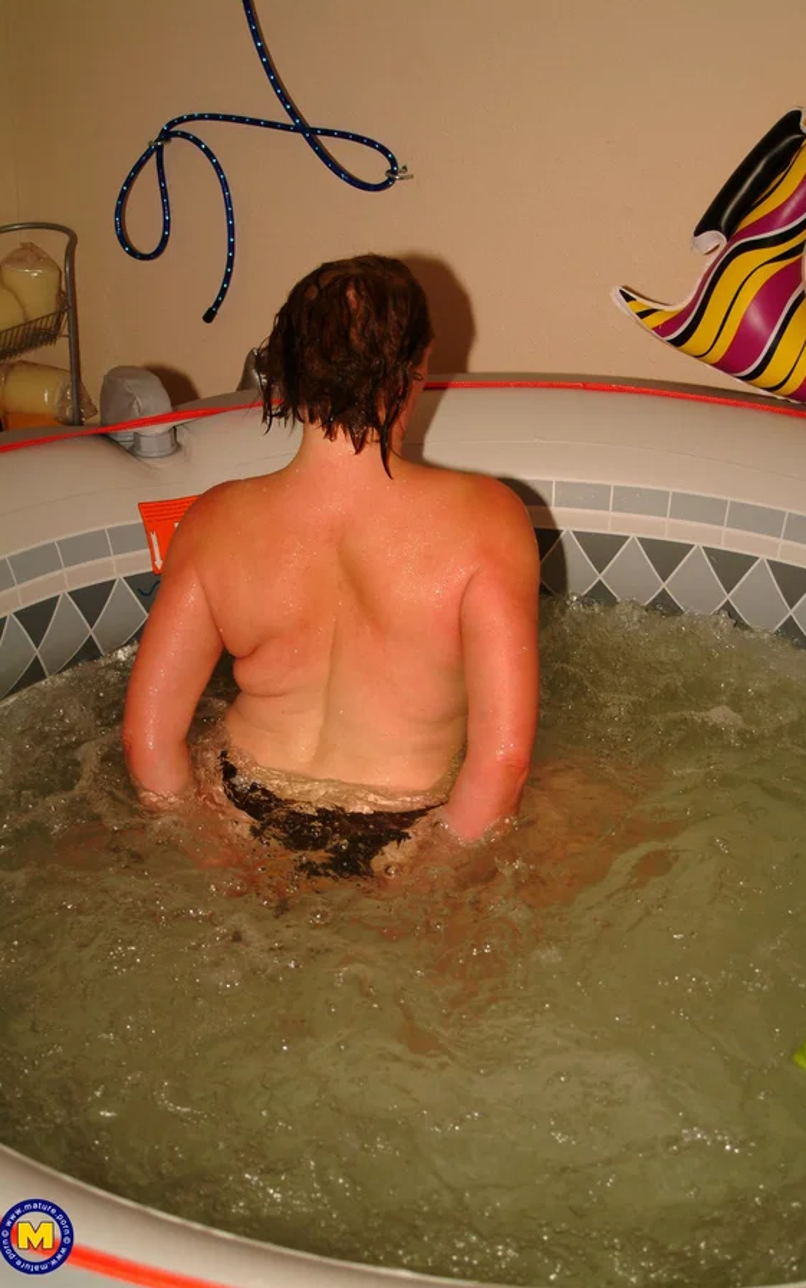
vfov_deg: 43.5
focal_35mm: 46
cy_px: 643
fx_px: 1616
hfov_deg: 28.0
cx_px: 414
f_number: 4.5
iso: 100
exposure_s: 1/125
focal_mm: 30
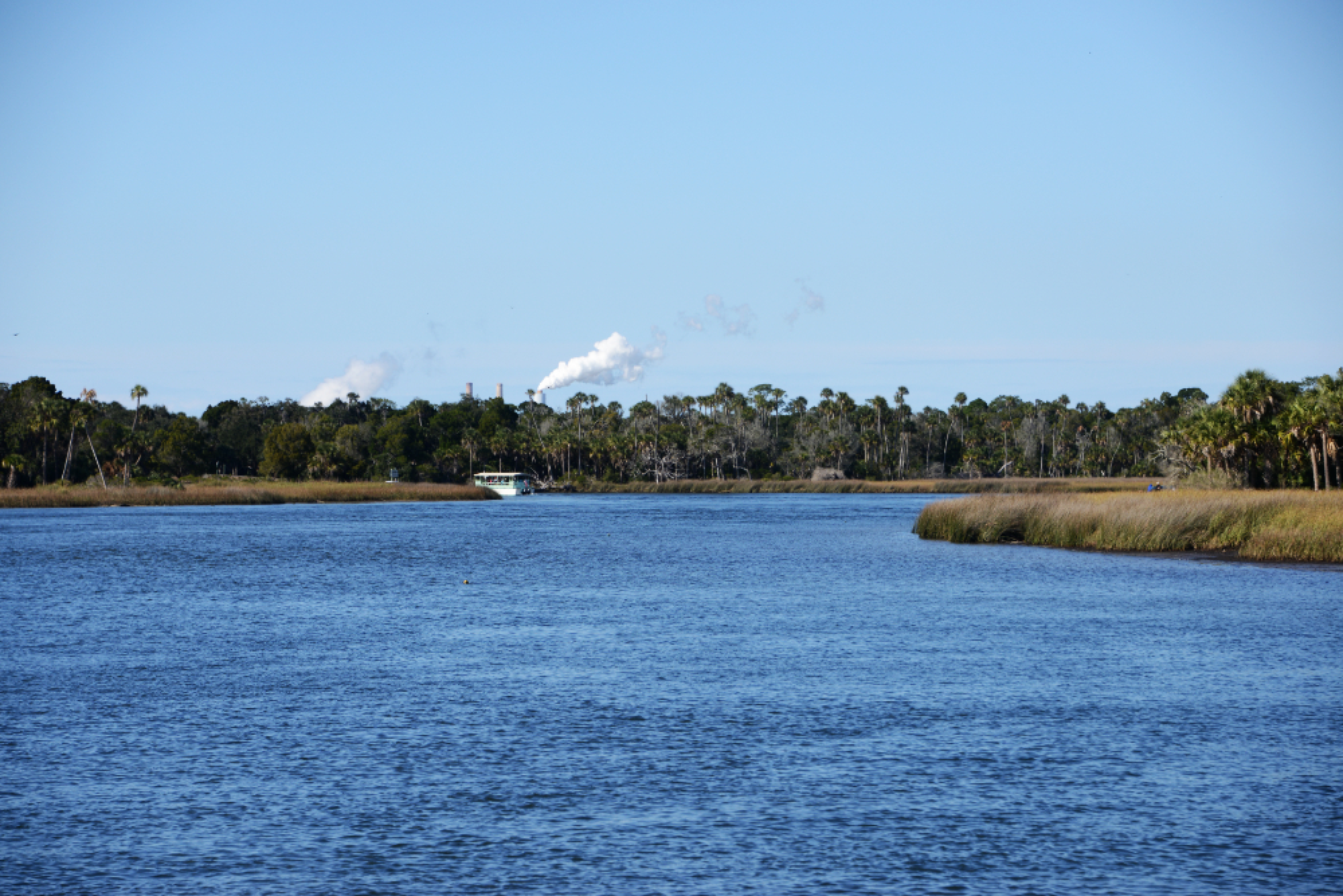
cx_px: 672
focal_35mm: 125
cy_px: 448
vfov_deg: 11.0
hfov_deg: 16.4
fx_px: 4664
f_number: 6.3
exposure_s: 1/1250
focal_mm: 125
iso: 250
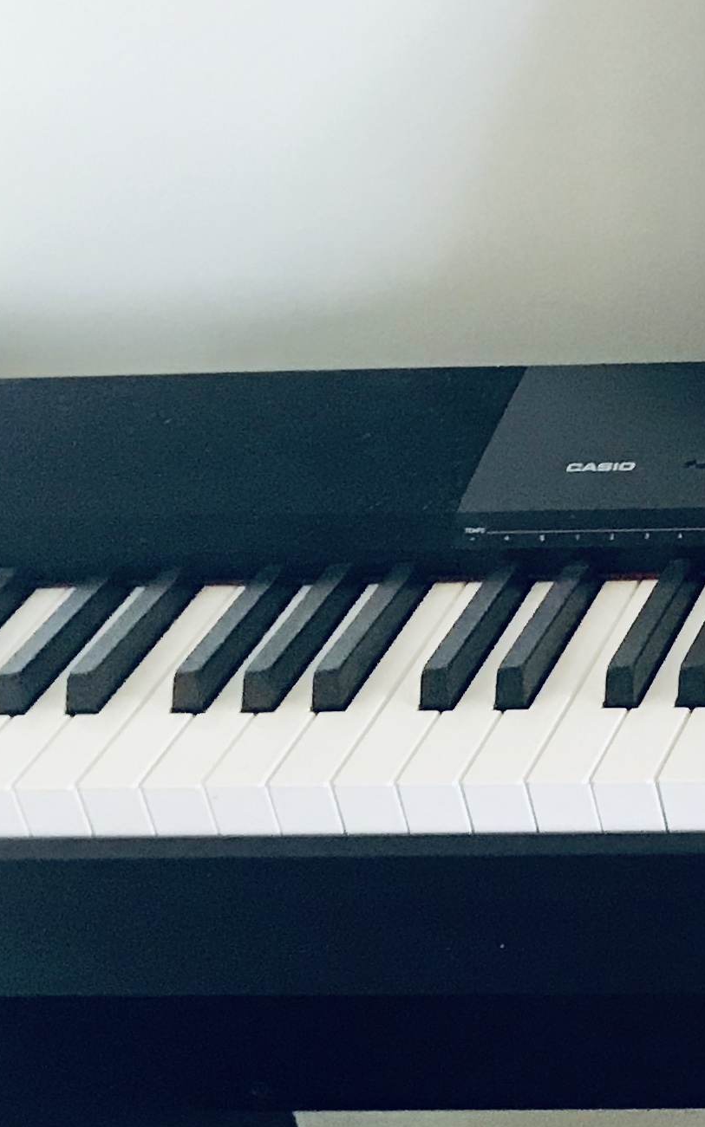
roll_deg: +5.0
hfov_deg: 12.4
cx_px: 1437
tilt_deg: -35.2
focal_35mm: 92
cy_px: 768
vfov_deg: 22.4
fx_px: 2829
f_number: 1.8
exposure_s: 1/15
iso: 80
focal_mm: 3.99
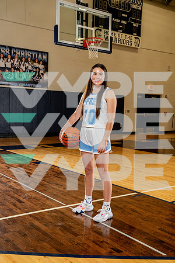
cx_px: 88
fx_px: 306
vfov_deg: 46.4
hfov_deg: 31.9
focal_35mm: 42
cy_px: 132
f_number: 5.6
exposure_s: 1/250
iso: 400
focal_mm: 42
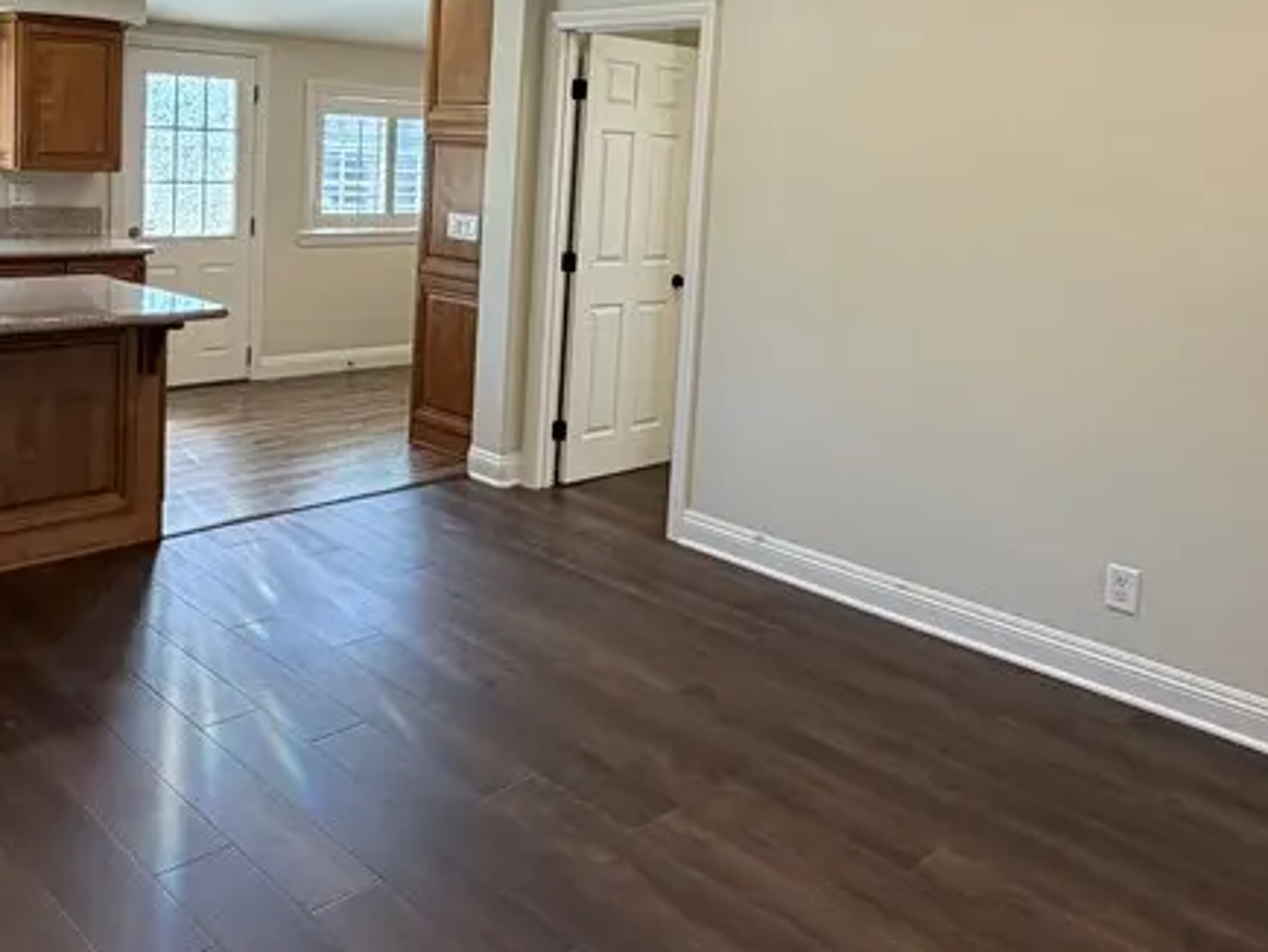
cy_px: 234
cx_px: 503
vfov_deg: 41.7
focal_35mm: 33
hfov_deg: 54.9
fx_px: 1209
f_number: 2.2
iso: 160
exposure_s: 1/120
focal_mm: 2.22
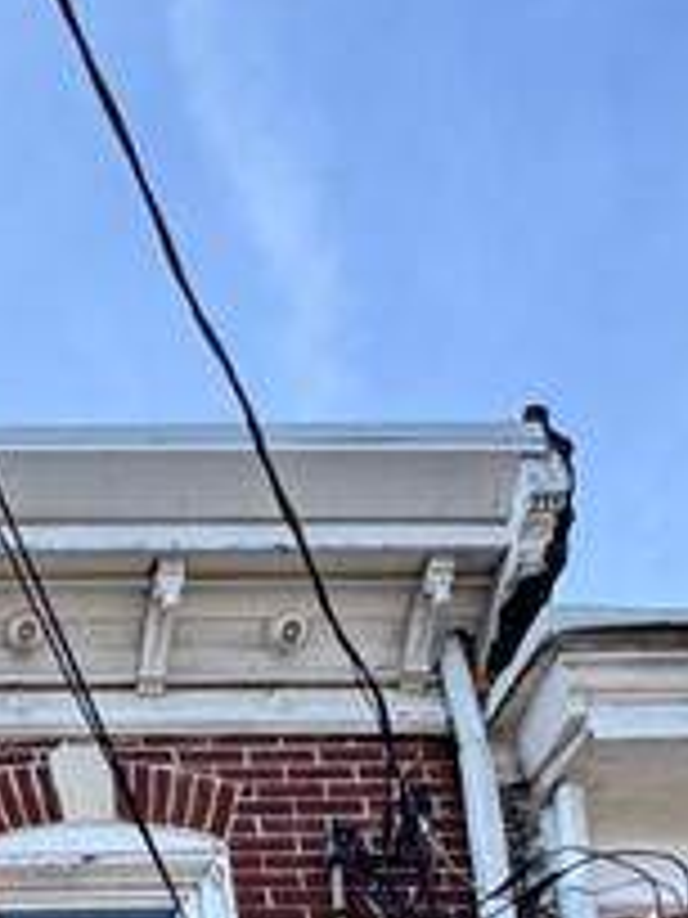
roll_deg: +1.8
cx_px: -531
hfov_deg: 16.7
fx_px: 1961
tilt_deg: +17.2
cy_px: 1944
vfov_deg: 17.1
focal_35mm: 74
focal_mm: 2.22
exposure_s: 1/459
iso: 40
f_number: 2.2
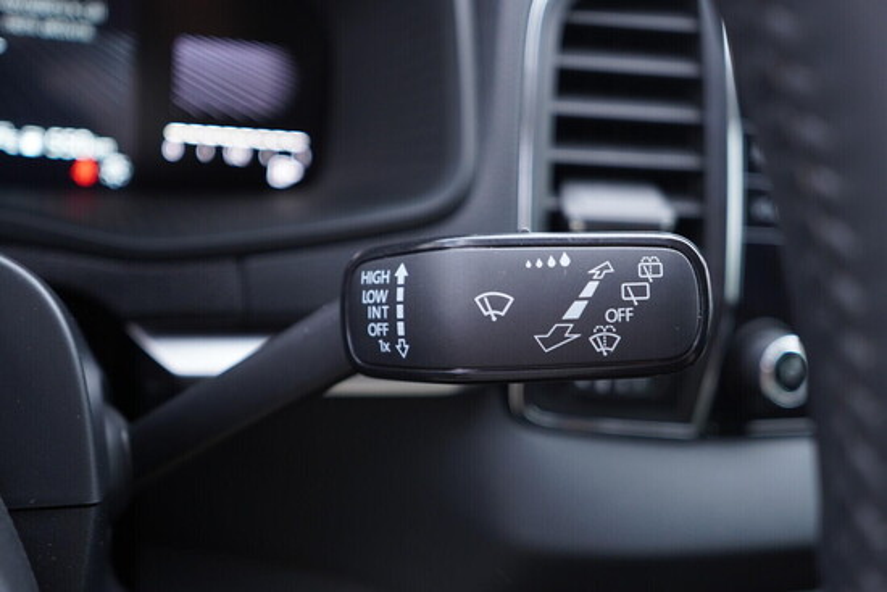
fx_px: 887
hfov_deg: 53.1
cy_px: 296
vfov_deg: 36.9
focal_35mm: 36
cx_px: 444
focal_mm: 24
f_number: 2.8
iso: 320
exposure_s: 1/40
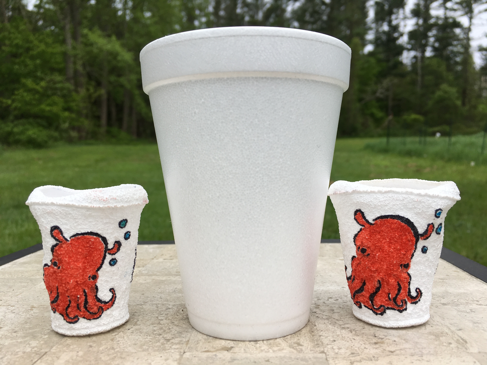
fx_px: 408
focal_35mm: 29
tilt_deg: -5.0
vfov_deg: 48.2
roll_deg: +0.7
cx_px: 244
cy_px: 182
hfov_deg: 61.7
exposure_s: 1/452
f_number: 2.2
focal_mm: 4.15
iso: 25
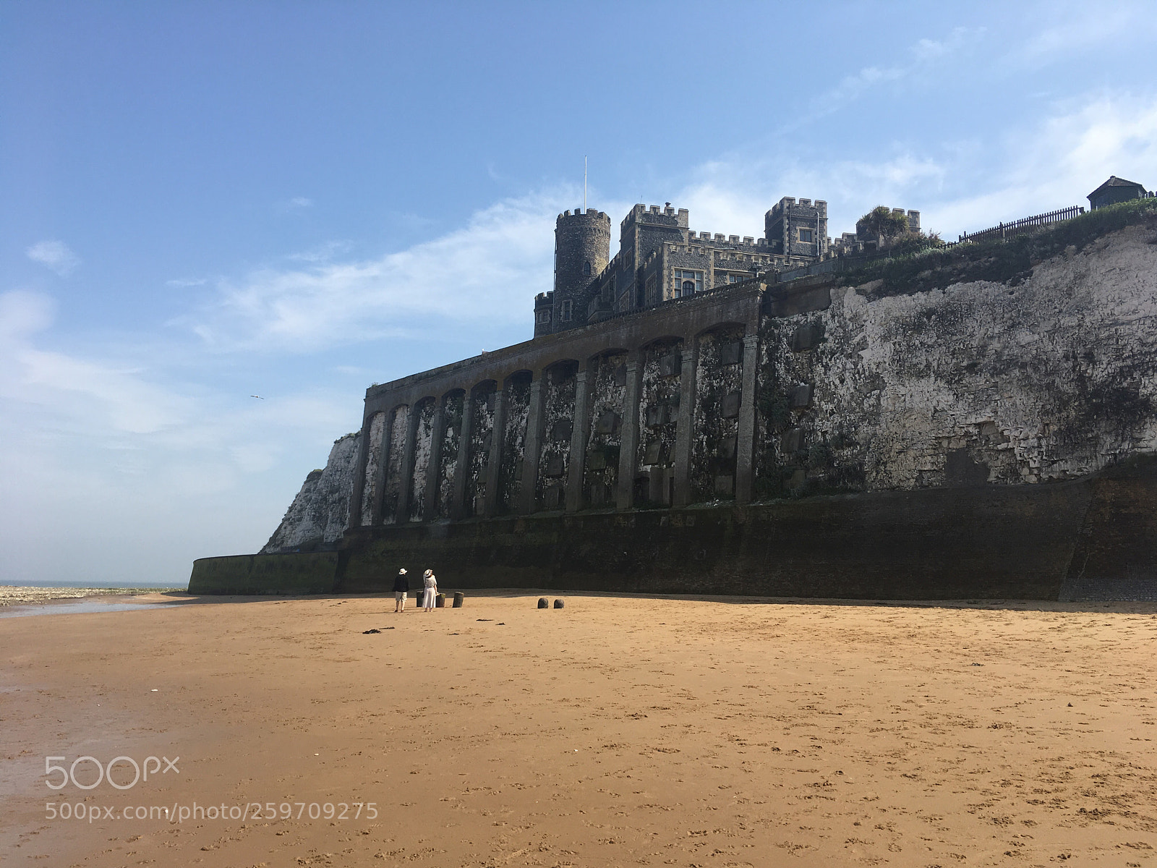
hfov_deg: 61.7
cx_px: 578
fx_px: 969
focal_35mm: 29
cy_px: 434
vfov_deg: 48.2
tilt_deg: +7.3
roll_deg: -1.3
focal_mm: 4.15
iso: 25
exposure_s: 1/1399
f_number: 2.2
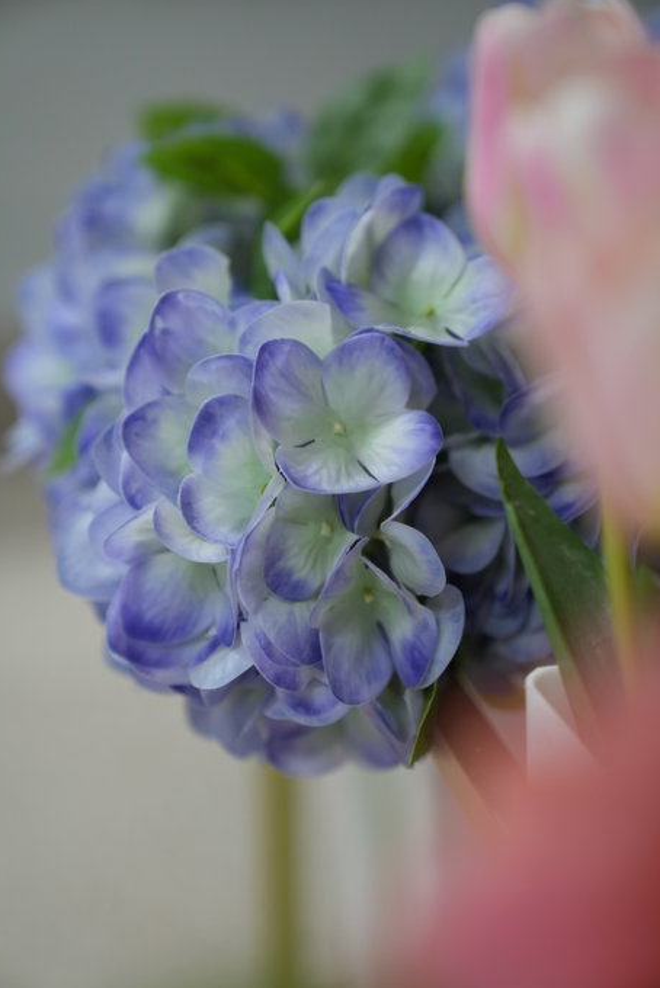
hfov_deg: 19.2
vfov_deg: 28.4
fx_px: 1950
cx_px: 325
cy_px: 506
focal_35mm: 71
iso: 1600
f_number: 2.8
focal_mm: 69
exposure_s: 1/250
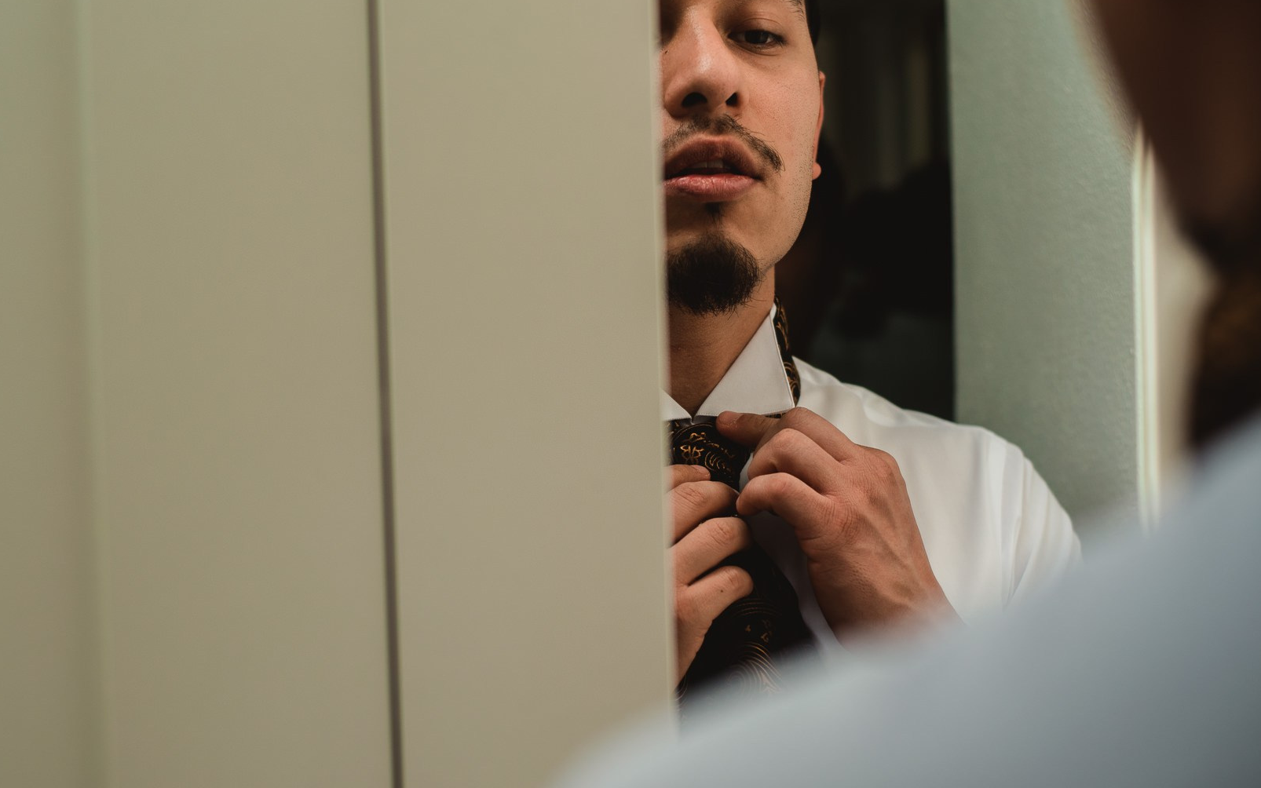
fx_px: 2234
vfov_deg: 20.0
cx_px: 531
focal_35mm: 65
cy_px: 439
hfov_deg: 31.5
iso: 320
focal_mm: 50
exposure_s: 1/1000
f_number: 2.2
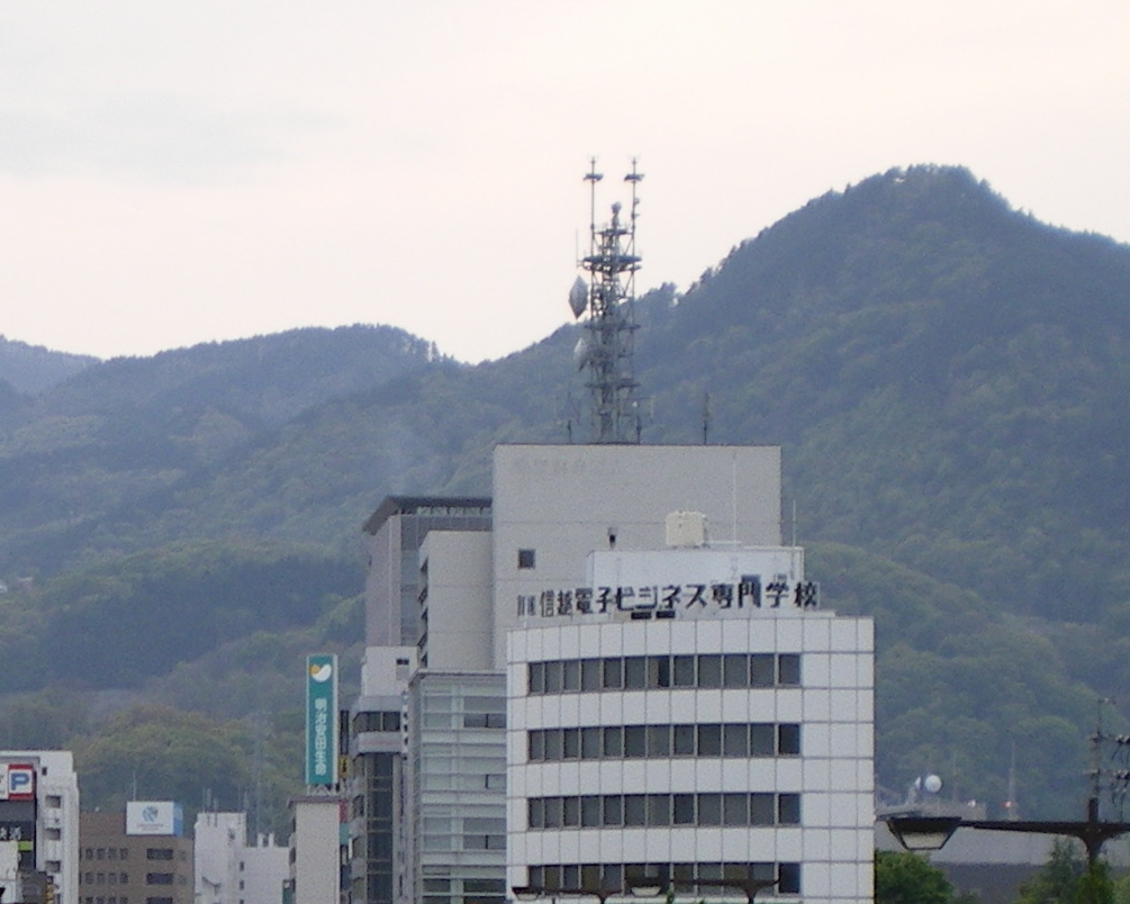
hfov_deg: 11.5
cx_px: 284
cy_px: 734
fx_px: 5619
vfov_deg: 9.2
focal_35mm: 168
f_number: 3.9
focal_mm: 9.3
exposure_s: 1/100
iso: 50
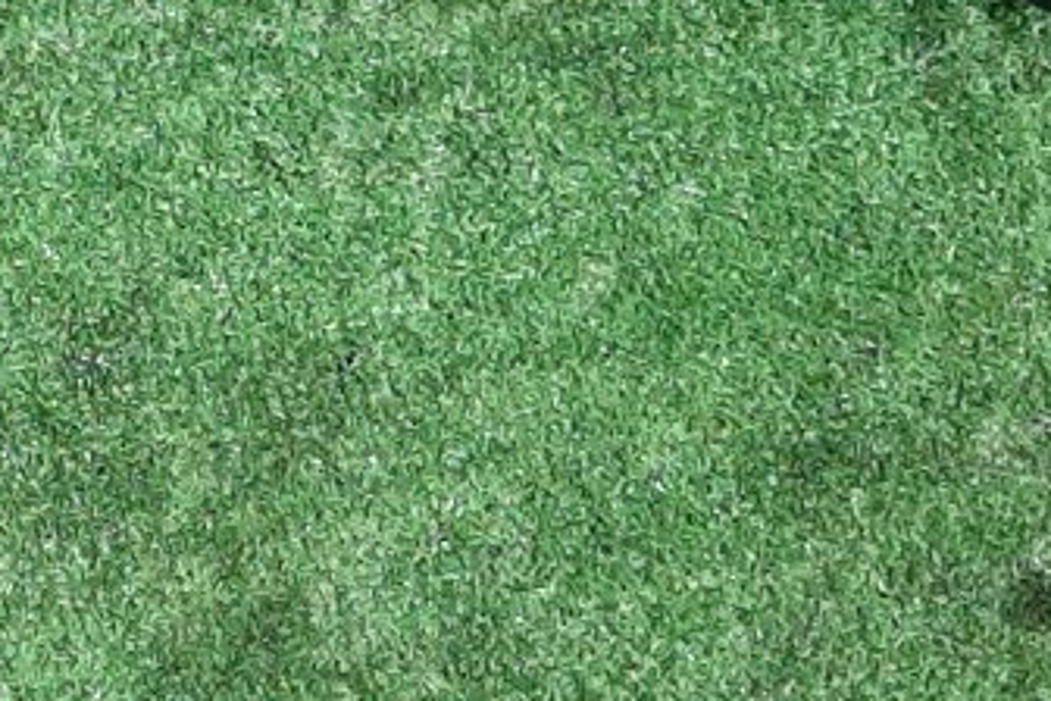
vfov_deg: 11.6
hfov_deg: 16.7
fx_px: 3386
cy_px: -106
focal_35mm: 116
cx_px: -288
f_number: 1.7
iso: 181
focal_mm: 3.93
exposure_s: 1/33
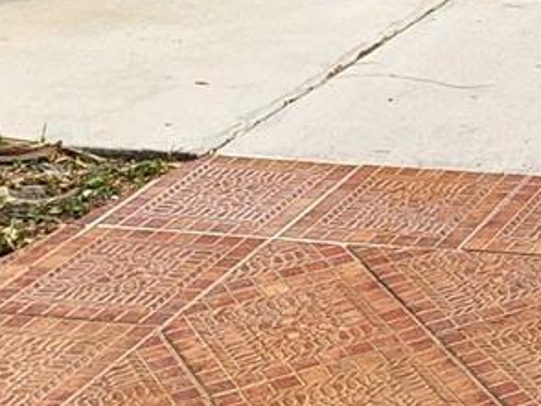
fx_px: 1955
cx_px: 1019
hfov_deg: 13.8
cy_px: -391
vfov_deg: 10.9
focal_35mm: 125
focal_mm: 6.4
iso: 12
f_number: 1.8
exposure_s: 1/1011
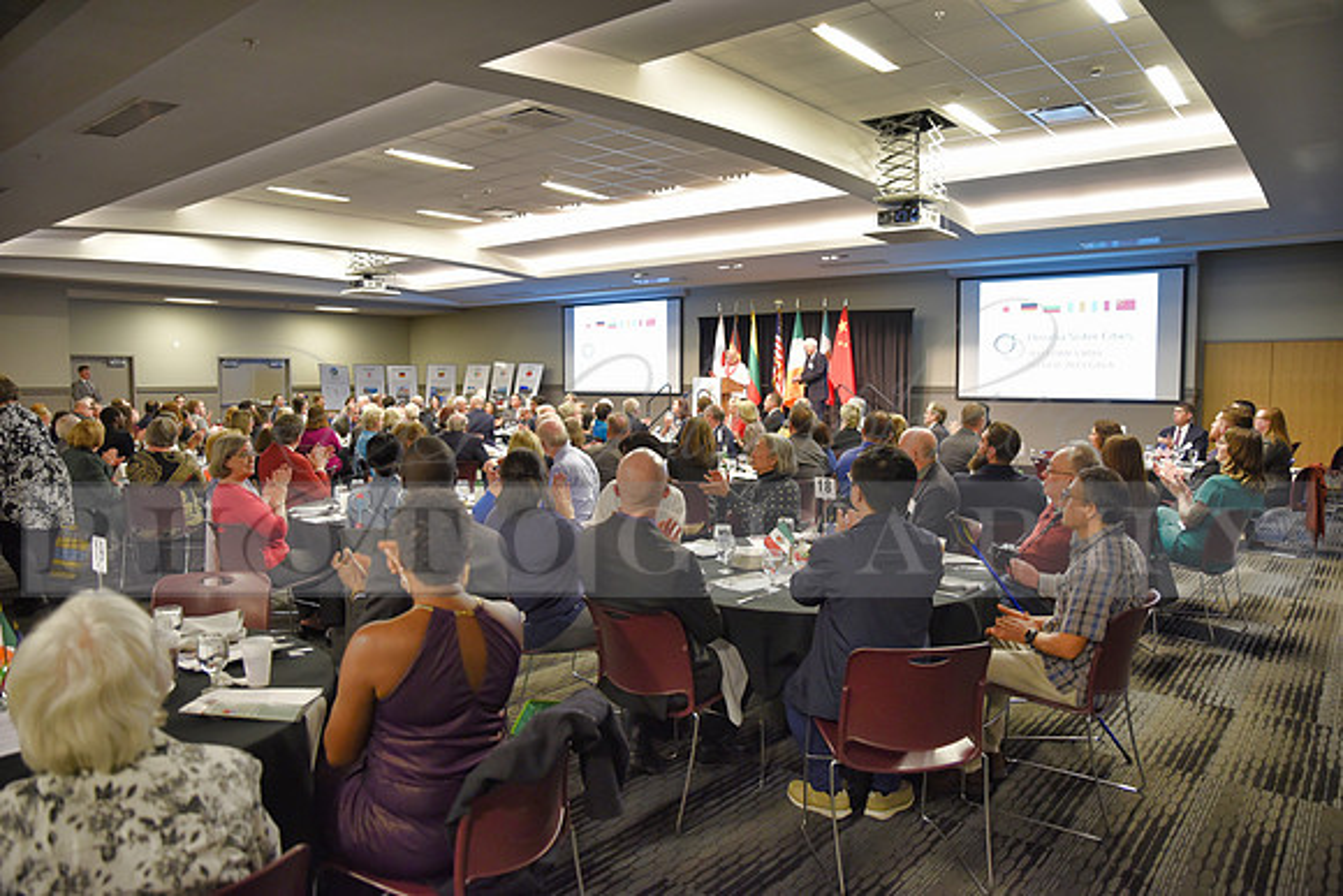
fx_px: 896
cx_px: 672
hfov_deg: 73.7
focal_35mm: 24
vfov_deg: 53.2
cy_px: 448
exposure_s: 1/50
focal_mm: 24
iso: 1600
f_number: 2.8
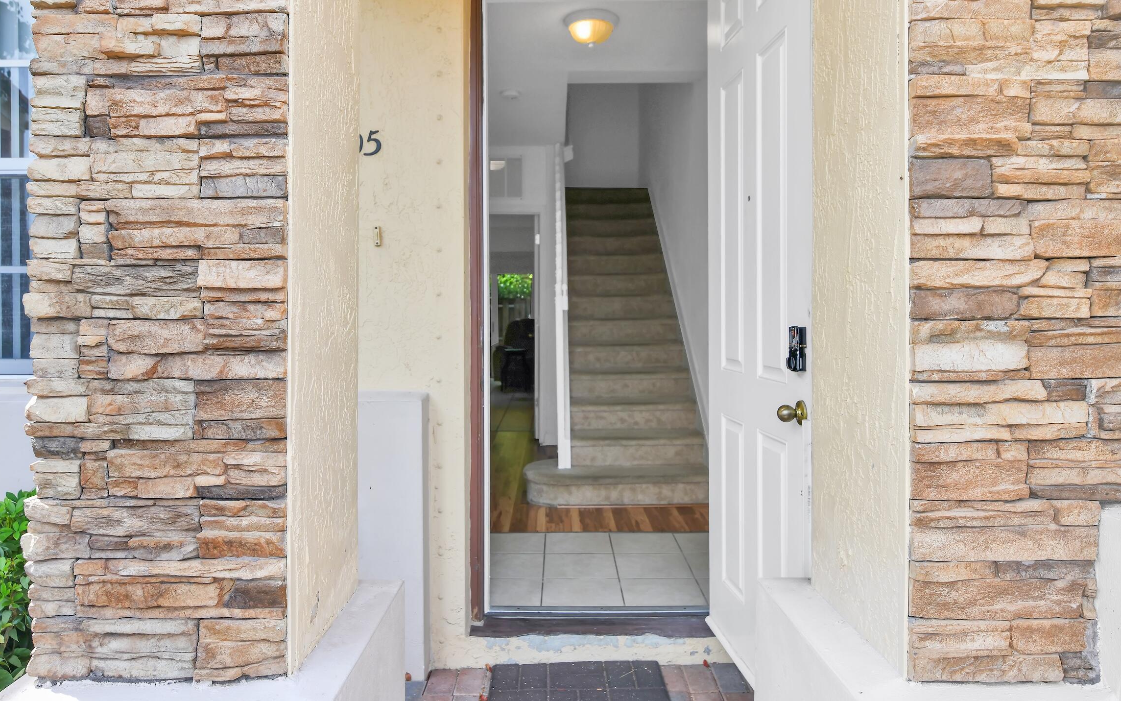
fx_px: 764
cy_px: 319
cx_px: 551
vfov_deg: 49.2
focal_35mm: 25
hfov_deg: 72.5
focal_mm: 24
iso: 400
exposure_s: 1/125
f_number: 8
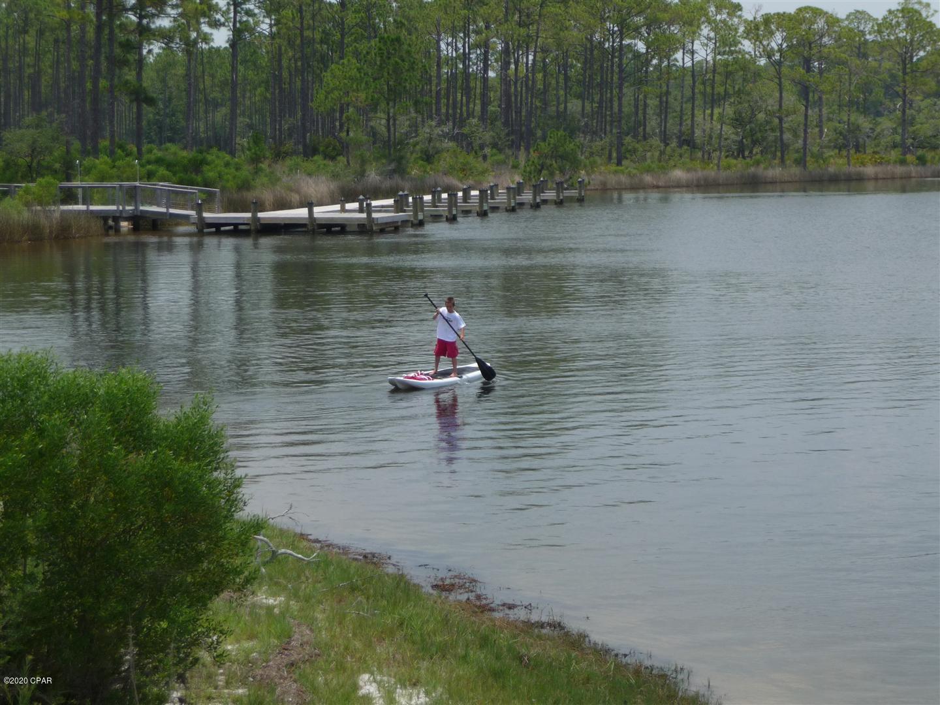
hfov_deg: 20.4
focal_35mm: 96
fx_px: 2607
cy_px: 352
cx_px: 470
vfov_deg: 15.4
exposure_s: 1/640
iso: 100
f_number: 4.7
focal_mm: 16.3
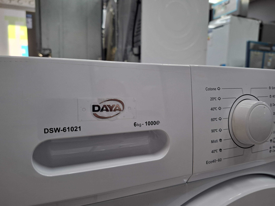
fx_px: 183
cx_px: 138
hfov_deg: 73.9
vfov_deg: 58.9
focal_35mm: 23
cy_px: 103
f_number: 1.8
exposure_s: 1/100
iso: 200
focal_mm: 5.54
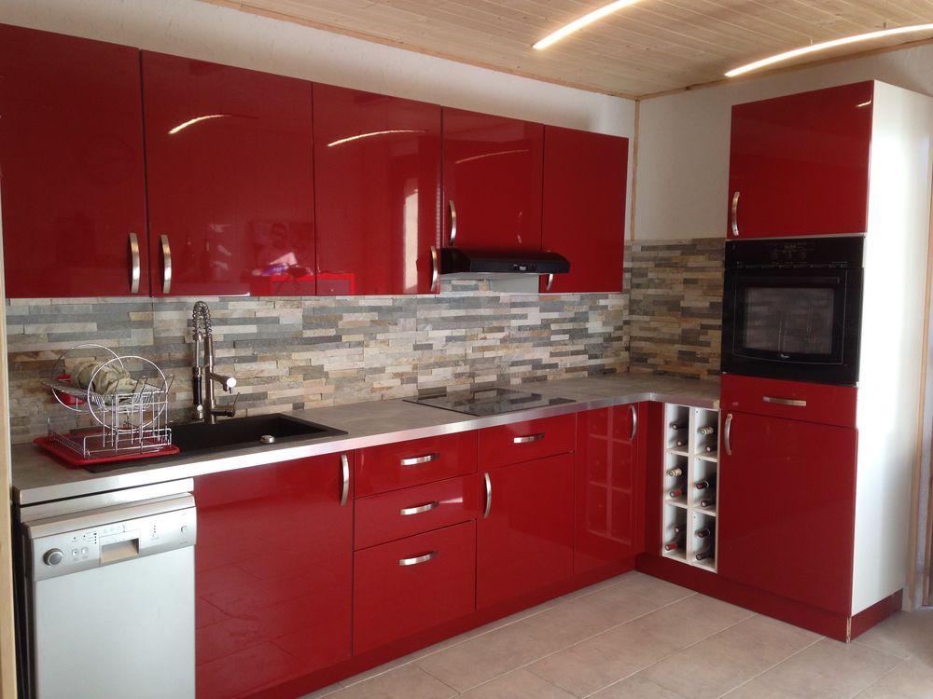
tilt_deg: -5.7
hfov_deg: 55.4
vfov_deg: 42.9
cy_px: 350
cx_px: 466
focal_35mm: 33
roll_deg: -1.8
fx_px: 889
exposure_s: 1/60
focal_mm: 4.12
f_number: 2.4
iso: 64
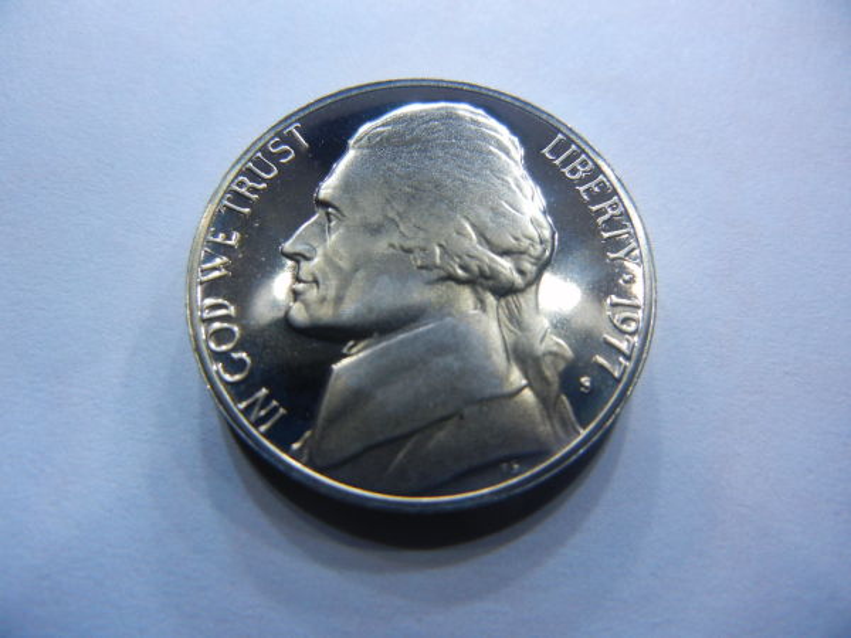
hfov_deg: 60.0
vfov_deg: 46.8
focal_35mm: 30
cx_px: 426
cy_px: 319
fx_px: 738
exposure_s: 1/440
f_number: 3.5
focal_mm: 5.4
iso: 160
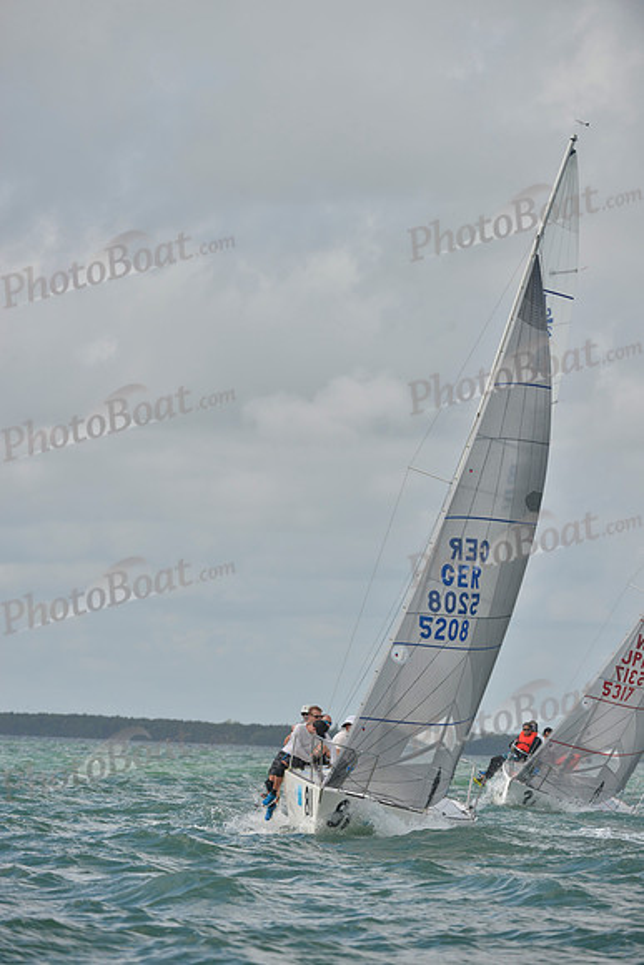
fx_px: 6436
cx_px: 322
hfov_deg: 5.7
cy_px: 482
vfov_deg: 8.6
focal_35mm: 240
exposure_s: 1/1250
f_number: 7.1
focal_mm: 240
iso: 280
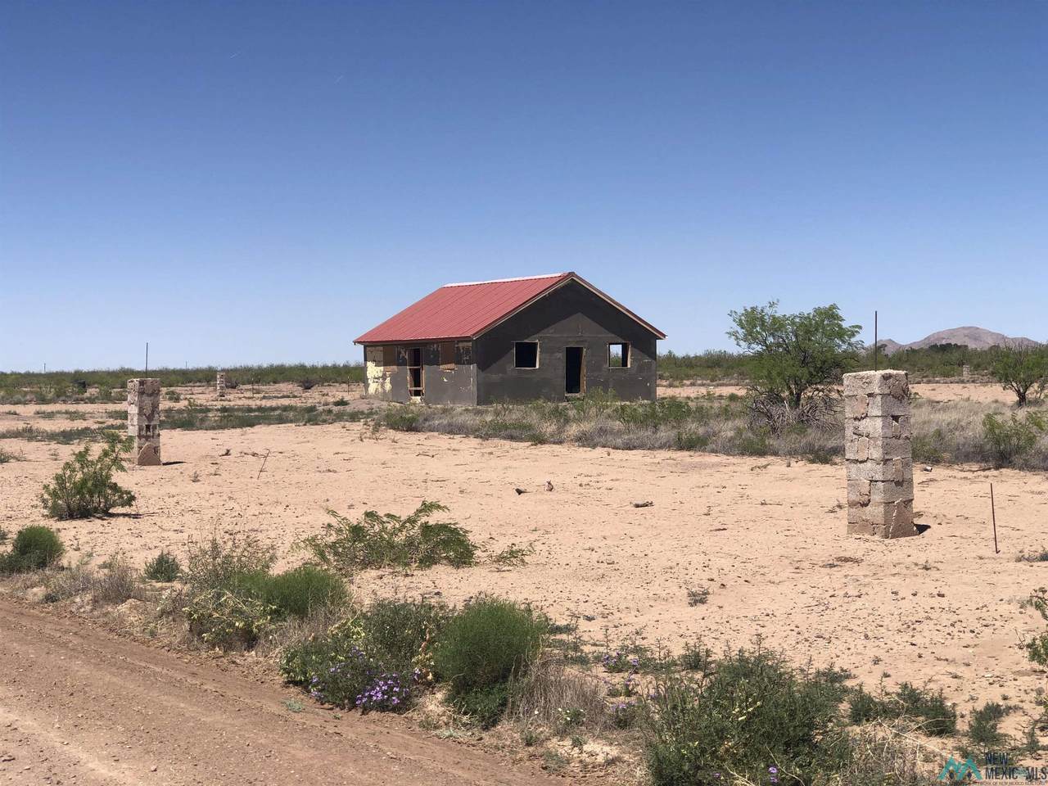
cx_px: 524
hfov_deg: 33.8
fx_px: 1726
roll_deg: +0.3
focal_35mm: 57
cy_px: 393
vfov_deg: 25.7
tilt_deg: -1.7
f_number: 2.8
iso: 20
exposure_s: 1/1499
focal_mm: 6.6
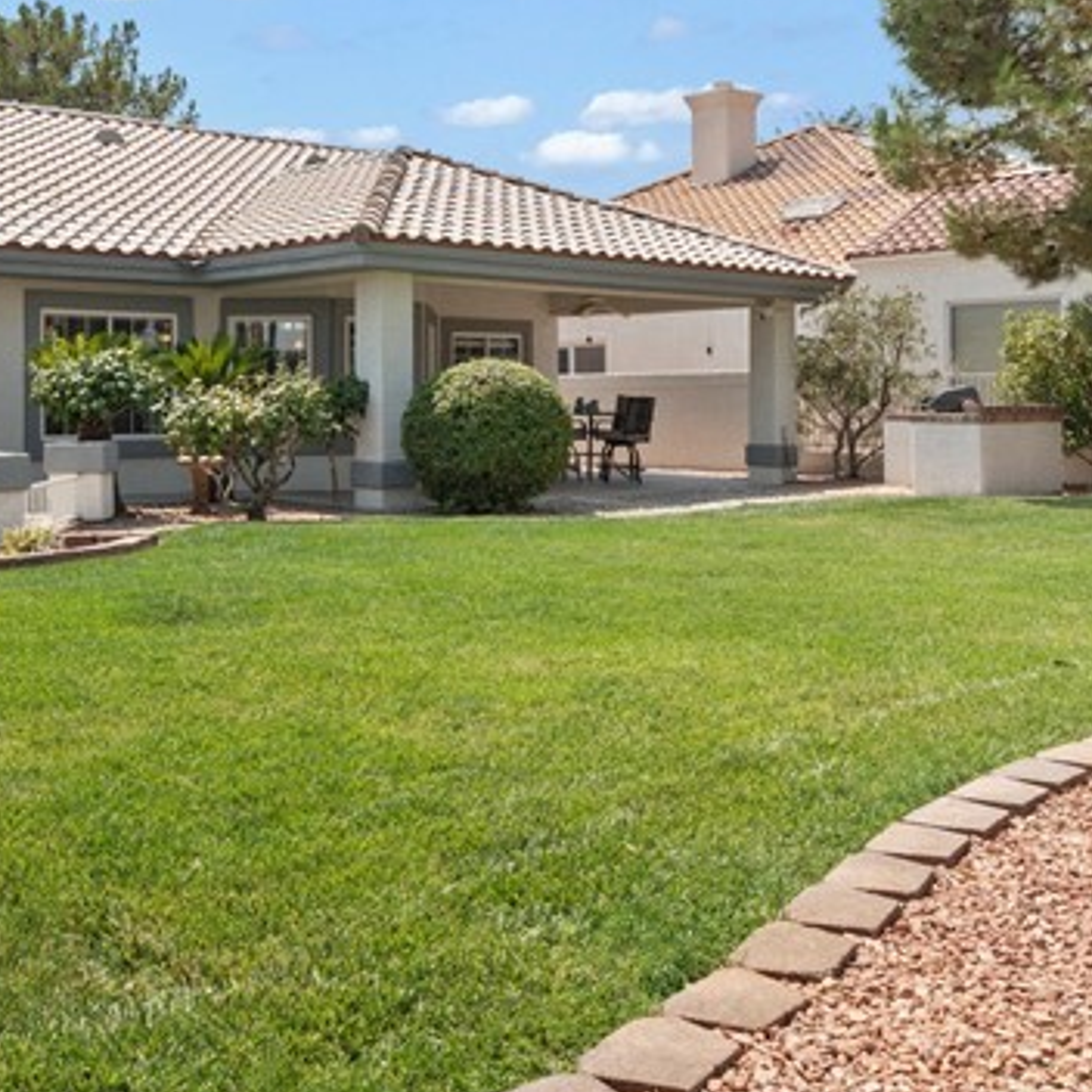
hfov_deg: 39.7
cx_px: 397
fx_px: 1499
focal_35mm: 42
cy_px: 378
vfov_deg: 39.6
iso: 200
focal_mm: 16
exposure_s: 1/25
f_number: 9
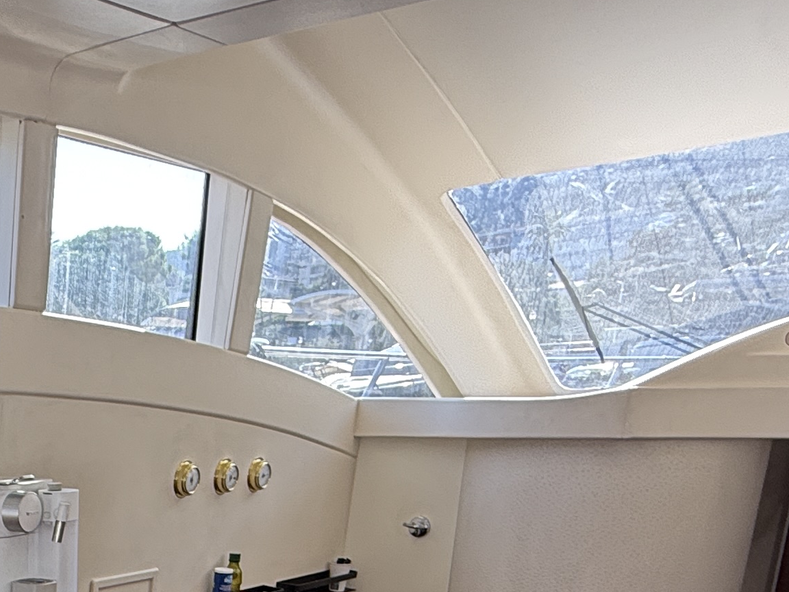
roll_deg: +1.6
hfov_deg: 34.1
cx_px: -63
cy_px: 730
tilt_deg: -16.2
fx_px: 1117
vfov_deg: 26.1
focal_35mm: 49
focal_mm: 2.22
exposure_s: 1/99
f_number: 2.2
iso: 100
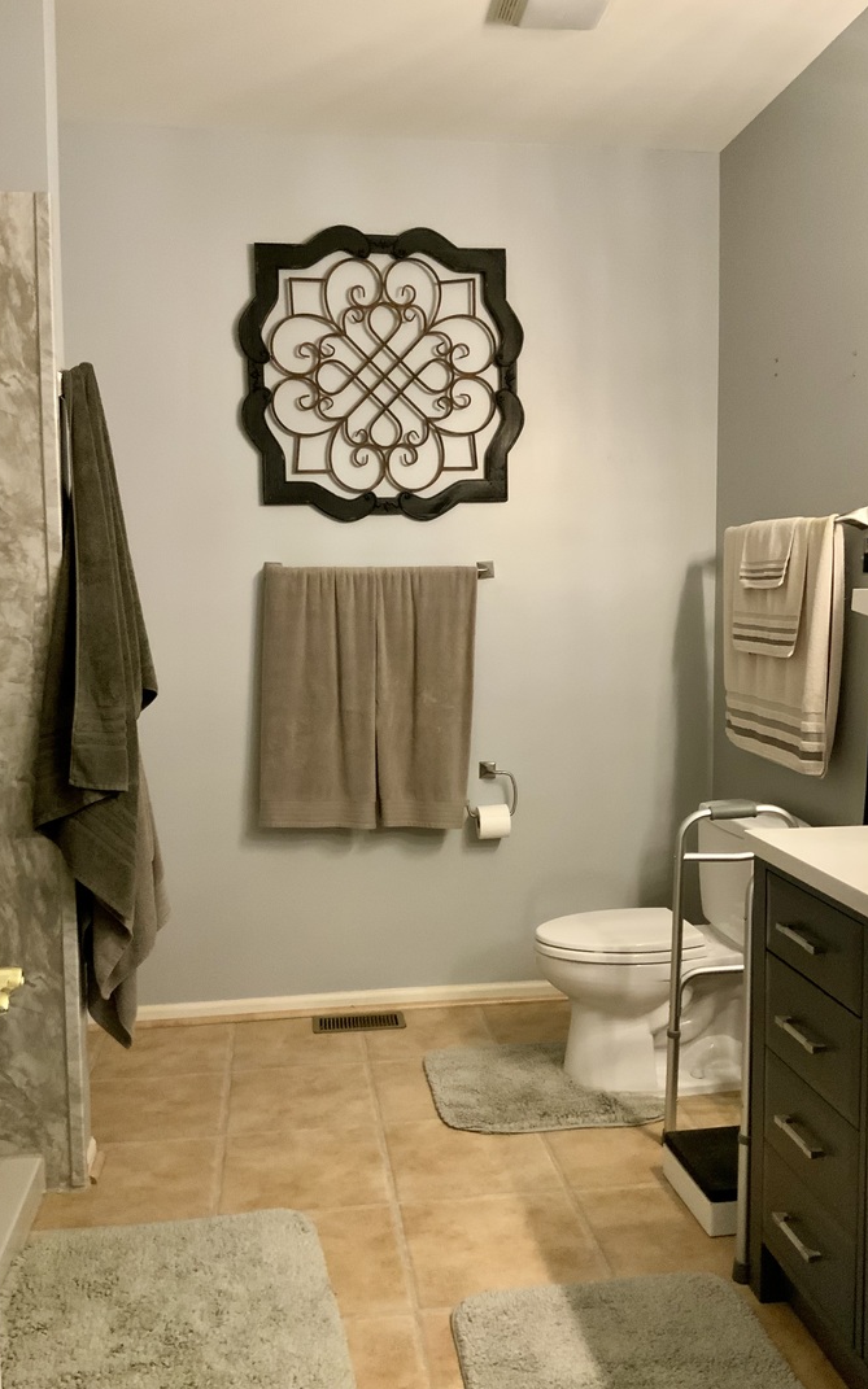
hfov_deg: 40.6
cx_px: 433
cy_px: 690
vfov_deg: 61.2
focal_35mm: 31
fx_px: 1174
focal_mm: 3
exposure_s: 1/40
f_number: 1.8
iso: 250
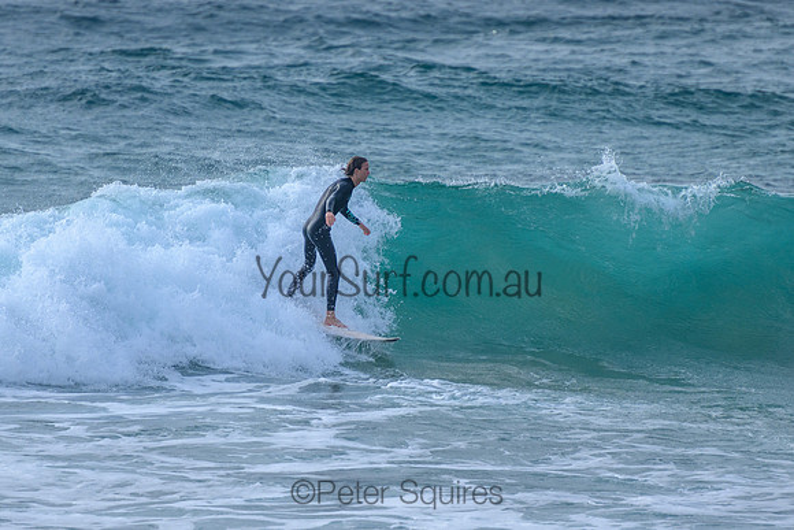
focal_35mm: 550
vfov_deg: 2.5
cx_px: 355
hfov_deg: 3.7
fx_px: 12140
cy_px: 191
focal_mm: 400
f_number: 7.1
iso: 500
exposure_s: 1/2000
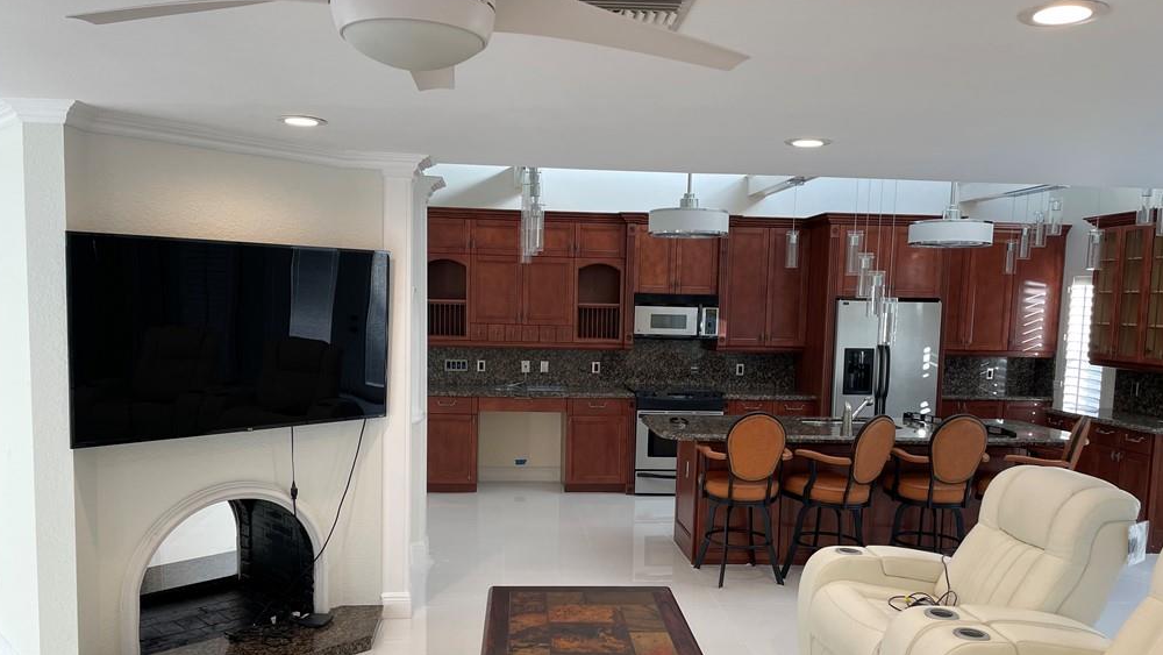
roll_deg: -1.4
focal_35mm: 29
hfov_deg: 66.1
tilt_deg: -4.6
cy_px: 397
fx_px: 894
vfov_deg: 40.0
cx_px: 579
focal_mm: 4.2
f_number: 1.6
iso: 80
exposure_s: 1/120
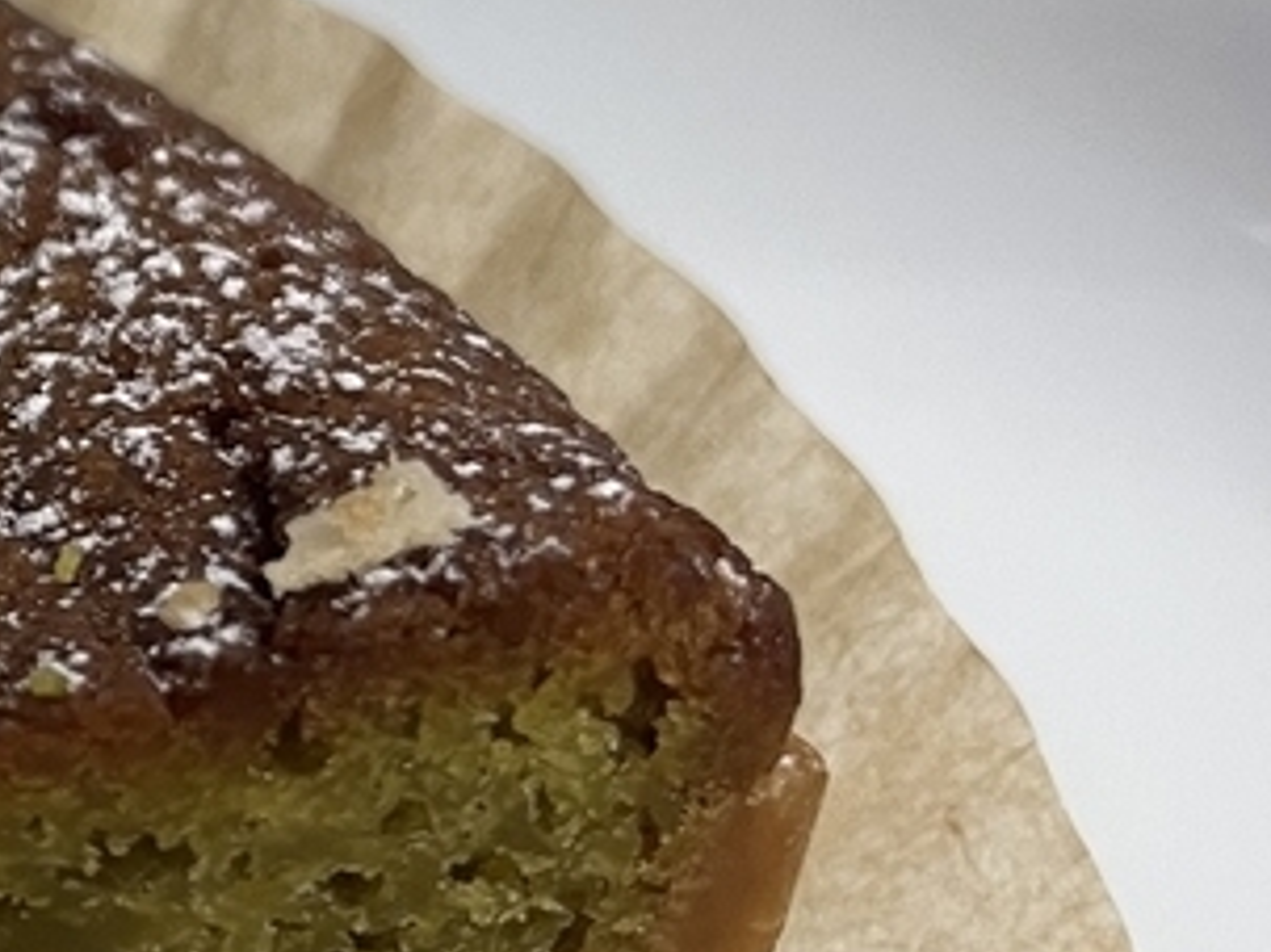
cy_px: 201
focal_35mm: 103
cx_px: -805
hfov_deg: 16.8
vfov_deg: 14.3
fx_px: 3780
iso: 125
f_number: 1.6
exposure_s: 1/50
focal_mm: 5.1
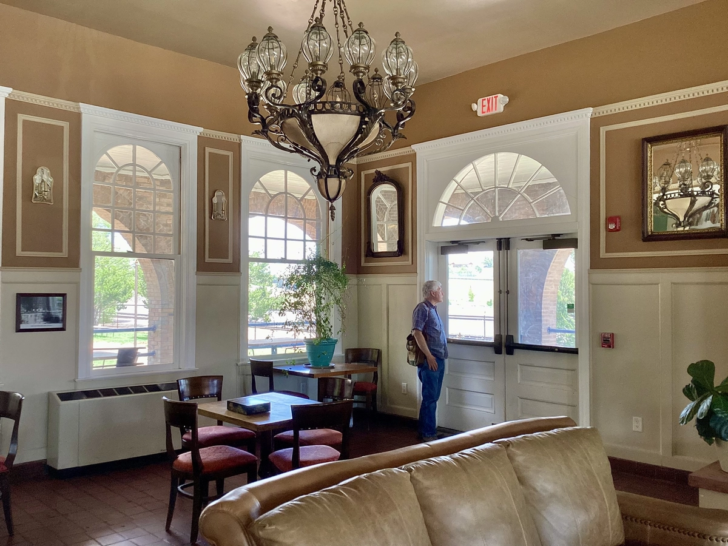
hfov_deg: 58.4
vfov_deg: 45.4
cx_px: 364
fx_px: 652
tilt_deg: +0.2
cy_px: 273
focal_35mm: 31
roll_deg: -0.3
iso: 64
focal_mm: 3.3
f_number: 2.4
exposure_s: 1/120
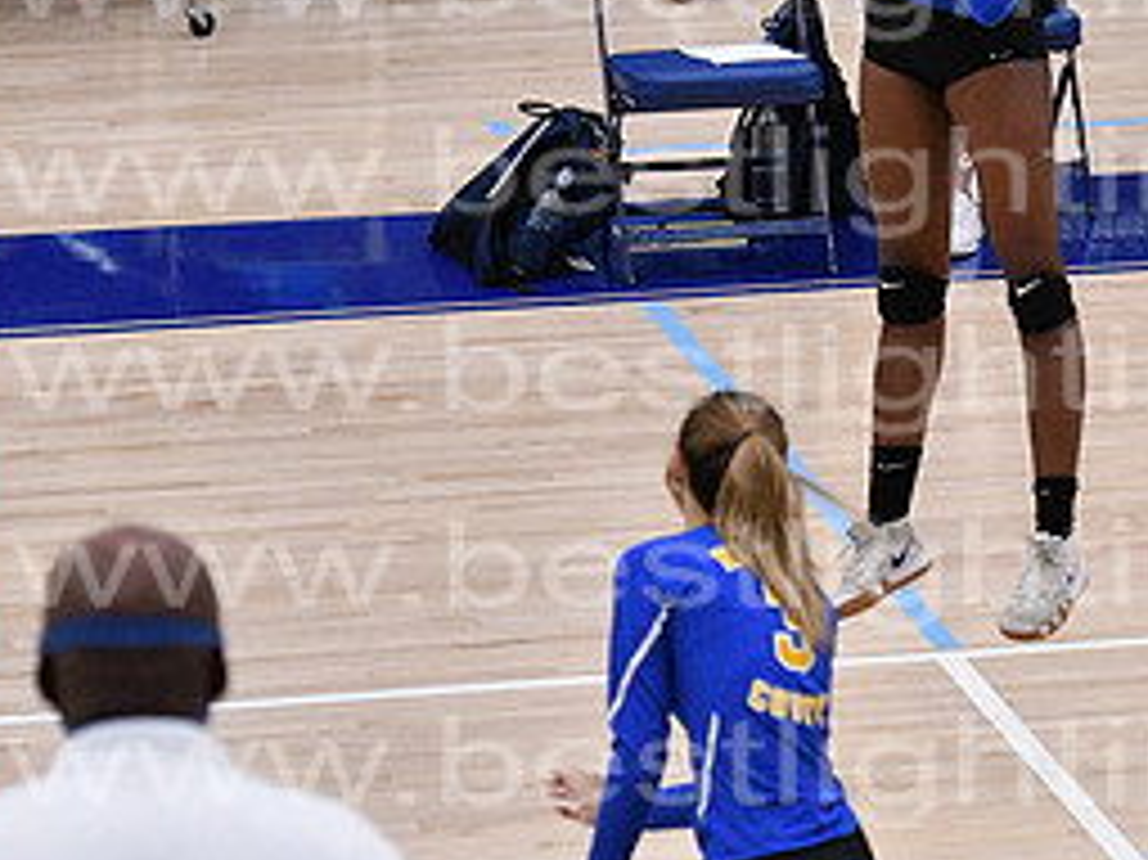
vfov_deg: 4.3
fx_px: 11439
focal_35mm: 345
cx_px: 1031
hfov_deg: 5.7
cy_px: 83
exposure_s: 1/1250
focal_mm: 105
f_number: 3.2
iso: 6400
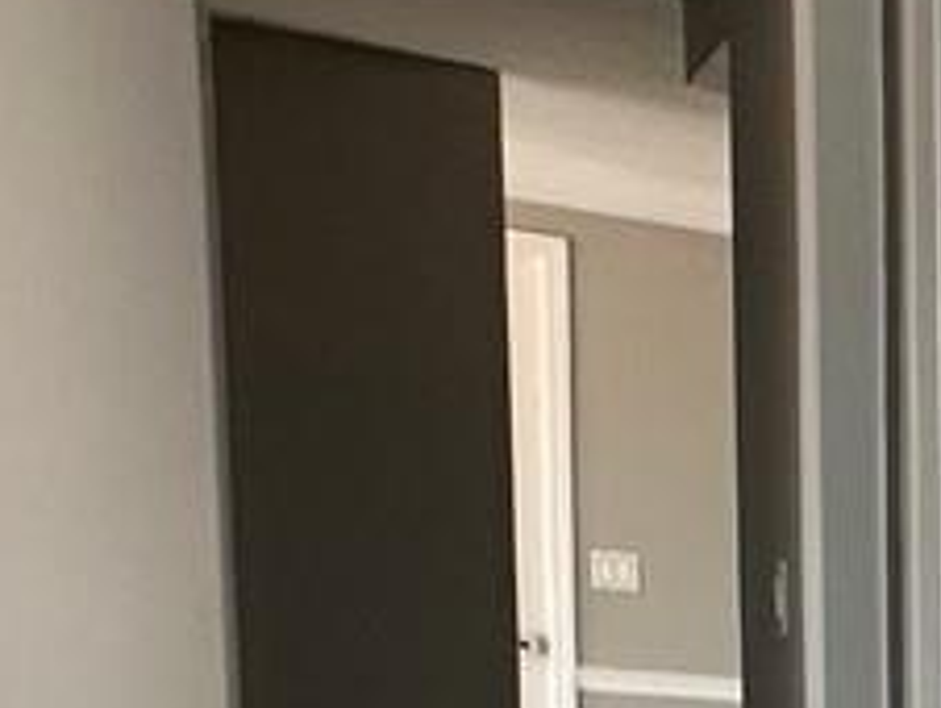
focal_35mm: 99
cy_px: 1174
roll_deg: -5.2
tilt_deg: -9.5
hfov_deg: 12.3
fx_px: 2694
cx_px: 2619
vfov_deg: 13.7
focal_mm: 2.22
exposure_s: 1/99
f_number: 2.2
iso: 50
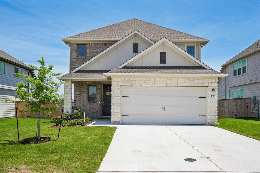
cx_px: 130
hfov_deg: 58.7
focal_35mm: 32
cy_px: 86
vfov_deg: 41.1
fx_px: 231
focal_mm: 32
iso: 200
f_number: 8
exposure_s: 1/750
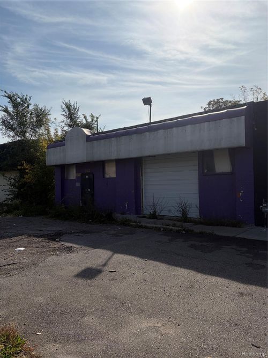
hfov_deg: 53.0
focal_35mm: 26
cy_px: 179
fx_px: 268
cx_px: 134
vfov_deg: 67.3
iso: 50
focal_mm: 5.96
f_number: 1.6
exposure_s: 1/10101
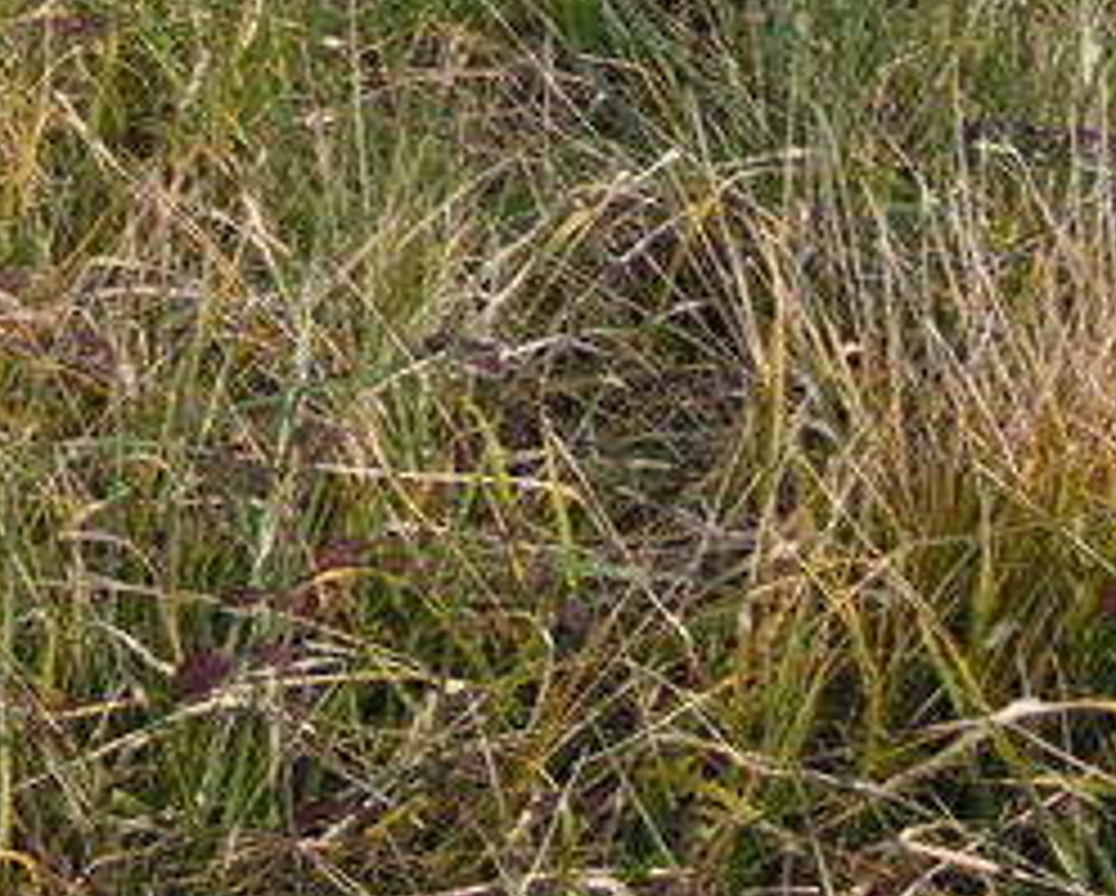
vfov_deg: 12.7
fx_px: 3638
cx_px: -464
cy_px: -725
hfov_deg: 16.2
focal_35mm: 110
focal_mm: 5
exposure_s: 1/125
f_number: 7.6
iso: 100
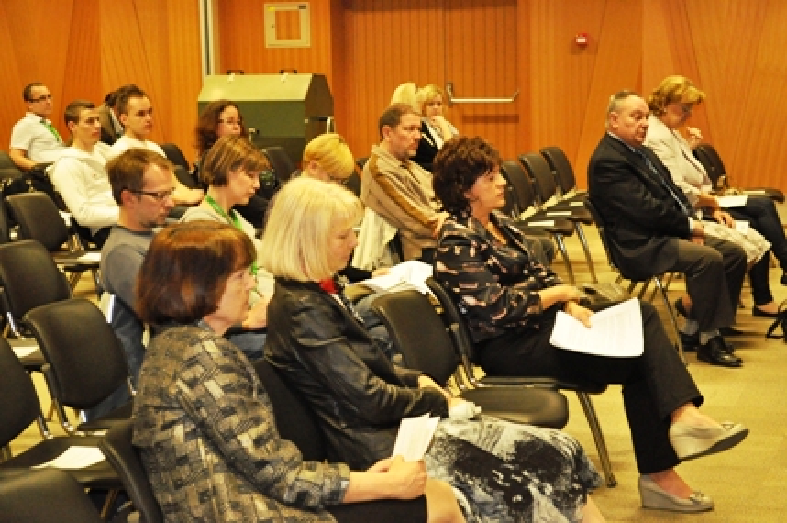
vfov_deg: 16.5
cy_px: 262
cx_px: 394
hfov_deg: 24.6
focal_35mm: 82
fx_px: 1801
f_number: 5.6
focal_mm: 55
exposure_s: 1/80
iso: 3200
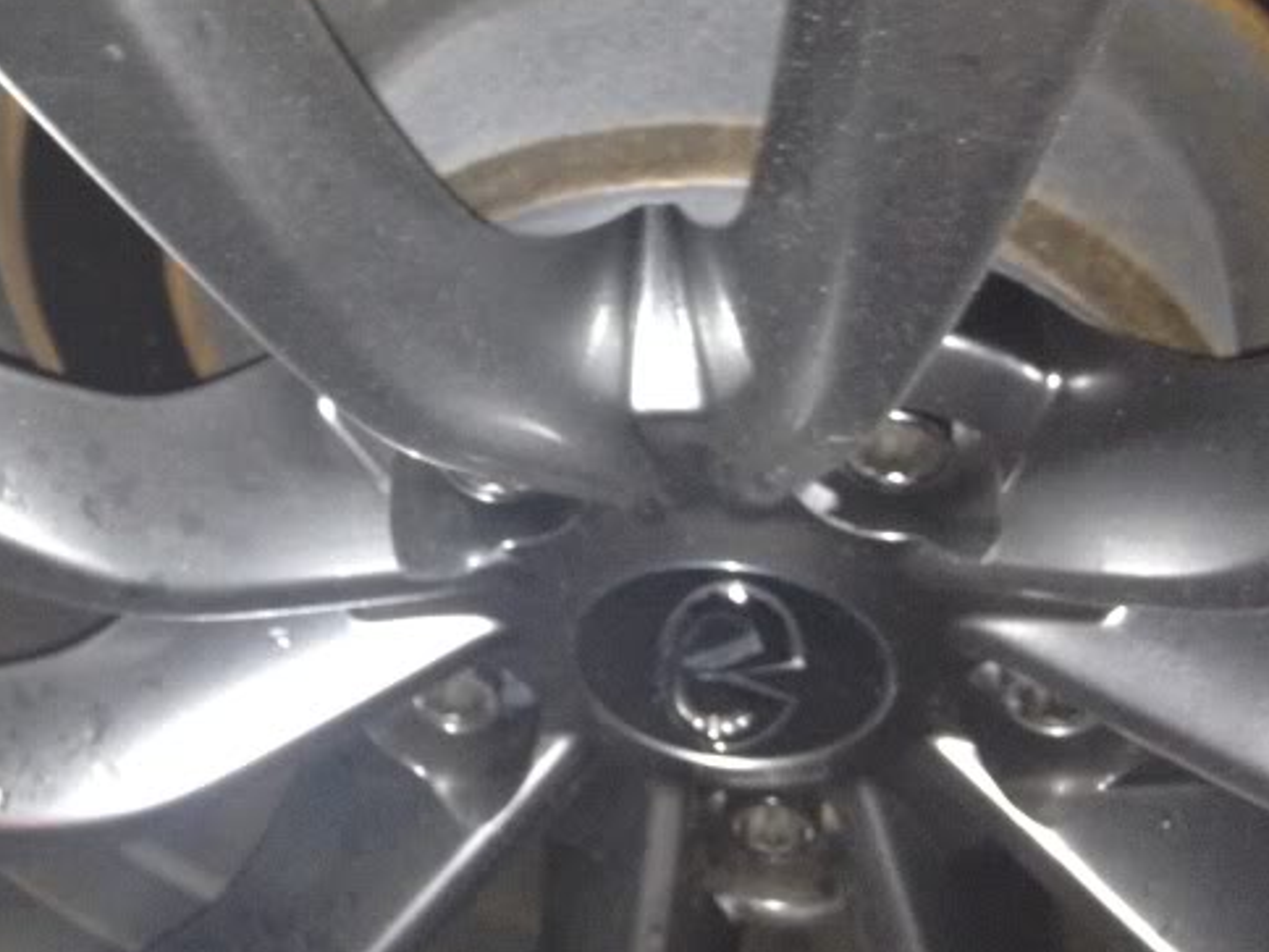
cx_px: 142
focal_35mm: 74
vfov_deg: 19.3
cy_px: -31
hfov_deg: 25.6
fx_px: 2713
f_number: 2.4
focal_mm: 4.3
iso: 160
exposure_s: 1/16
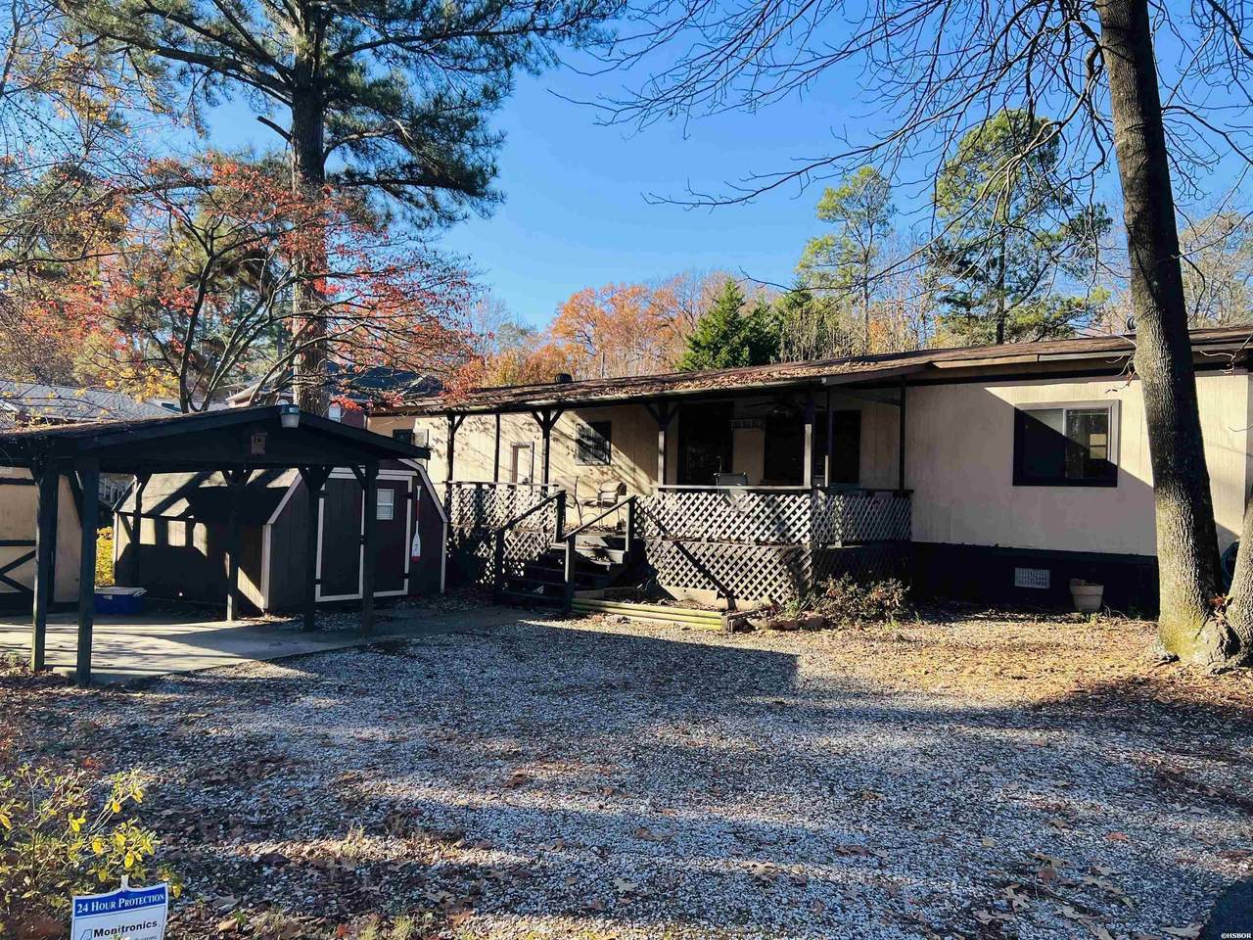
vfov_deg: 53.1
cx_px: 626
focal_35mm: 26
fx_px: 941
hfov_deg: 67.3
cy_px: 470
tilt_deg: +3.2
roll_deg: -1.5
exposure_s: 1/1159
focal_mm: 5.7
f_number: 1.5
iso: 50
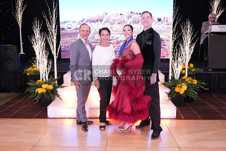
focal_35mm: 34
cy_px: 76
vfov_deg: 38.9
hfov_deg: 55.8
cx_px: 113
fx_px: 213
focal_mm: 34
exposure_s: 1/250
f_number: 7.1
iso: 8000
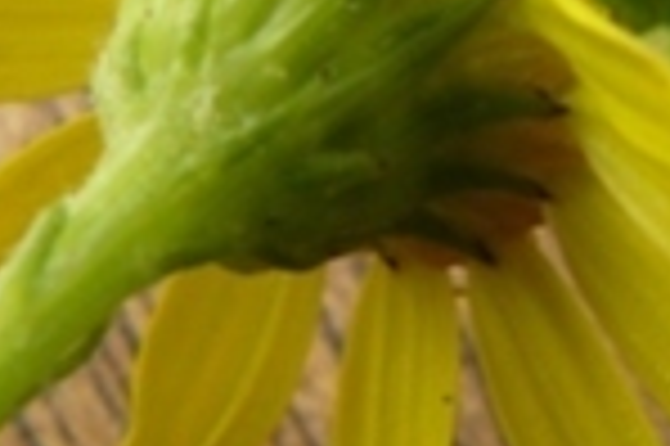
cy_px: 52
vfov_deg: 8.4
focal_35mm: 163
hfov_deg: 12.6
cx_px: 429
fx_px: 3030
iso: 100
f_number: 5.6
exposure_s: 1/50
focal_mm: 6
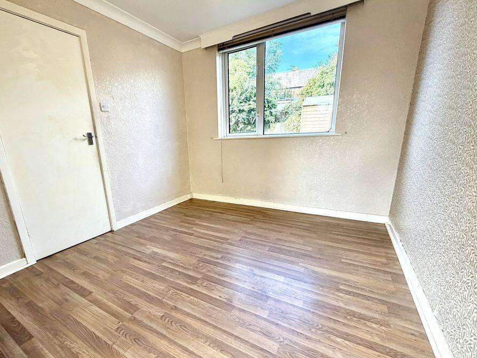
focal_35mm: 16
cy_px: 196
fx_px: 220
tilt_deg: -15.6
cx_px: 209
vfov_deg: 77.9
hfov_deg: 94.0
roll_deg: +2.2
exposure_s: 1/121
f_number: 2.2
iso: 125
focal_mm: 2.22
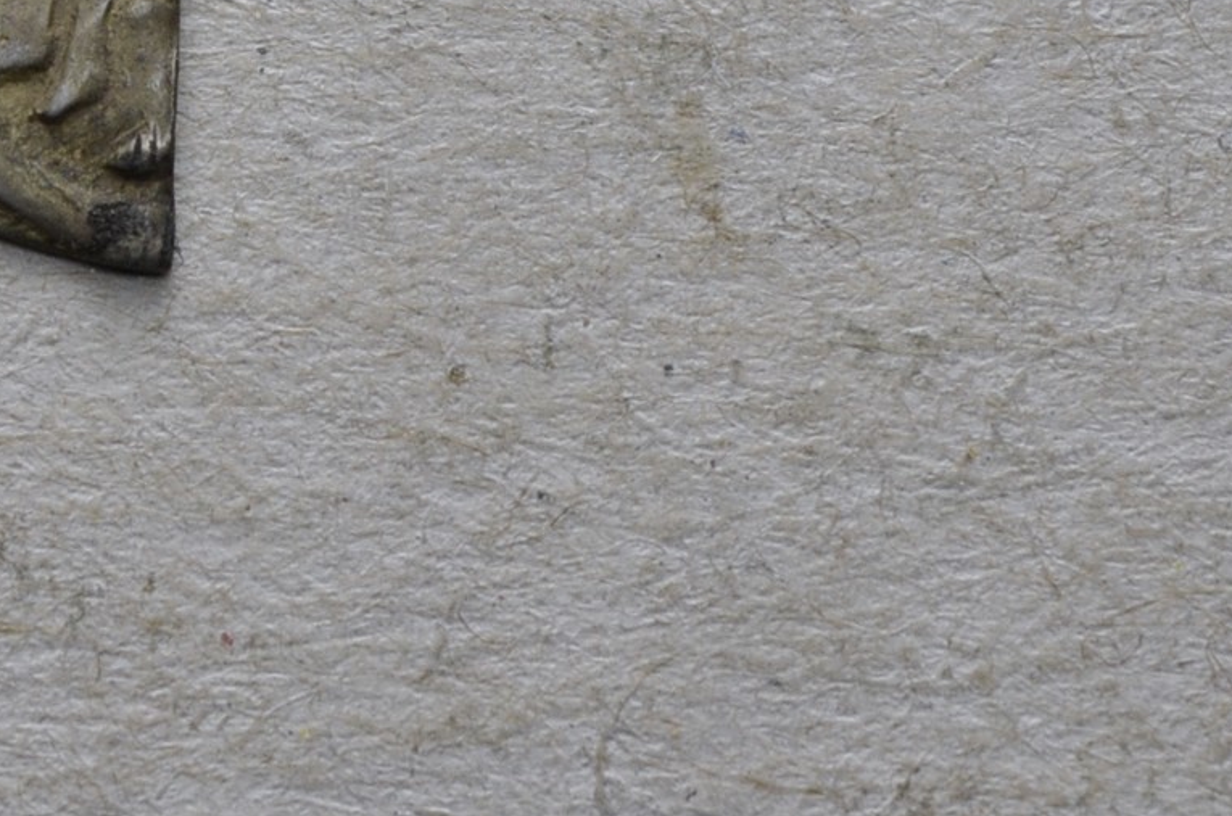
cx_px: -164
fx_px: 9073
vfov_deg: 5.1
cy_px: -18
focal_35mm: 266
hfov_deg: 7.7
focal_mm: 55
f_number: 14
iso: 400
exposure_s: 1/250
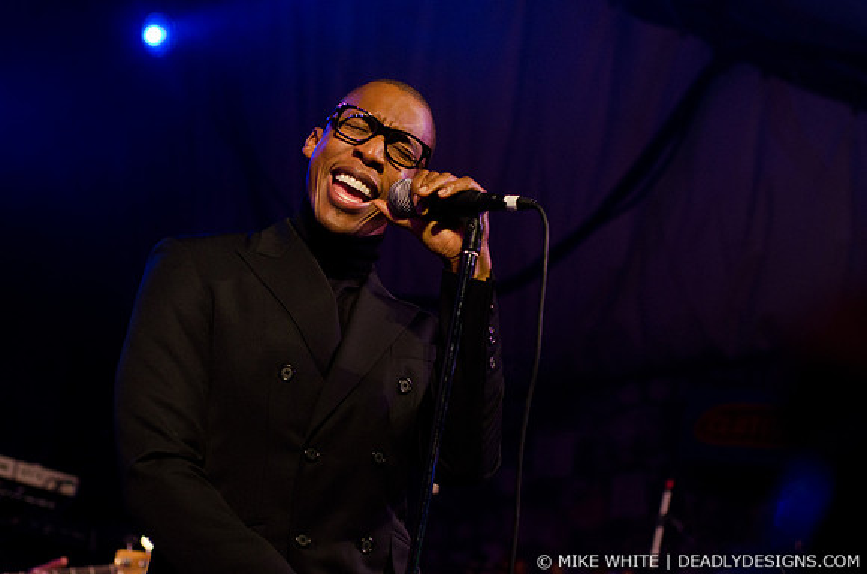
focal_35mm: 105
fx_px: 2523
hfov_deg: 19.5
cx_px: 434
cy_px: 287
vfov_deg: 13.0
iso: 1600
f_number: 3.5
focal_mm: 70
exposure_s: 1/400
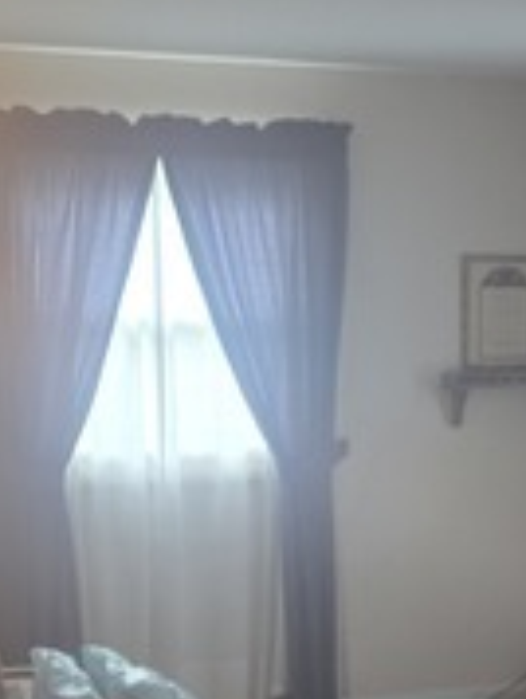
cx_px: 726
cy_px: 442
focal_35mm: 86
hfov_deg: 16.1
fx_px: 1738
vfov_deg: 22.7
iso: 500
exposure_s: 1/120
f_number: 1.7
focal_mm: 6.3
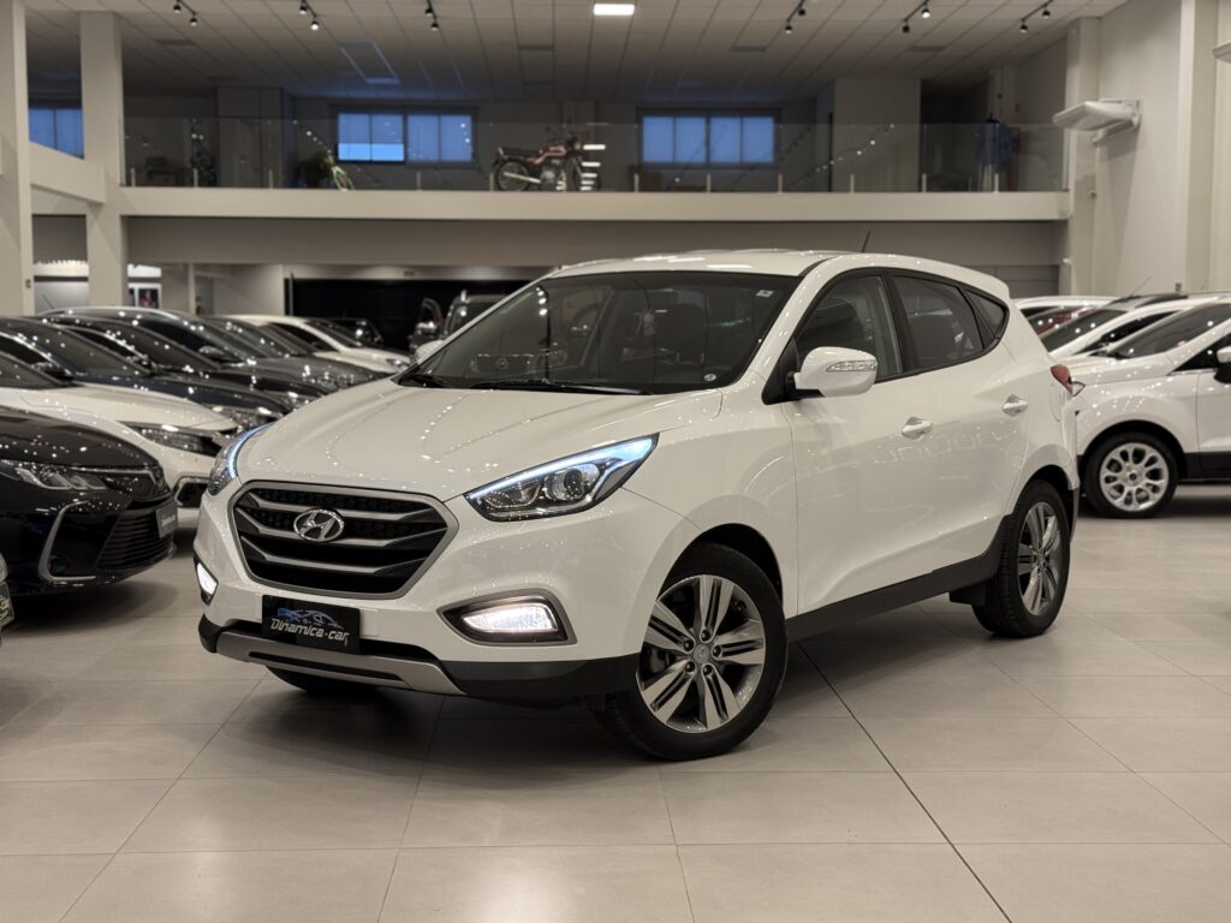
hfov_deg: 39.7
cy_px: 462
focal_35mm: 48
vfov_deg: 30.3
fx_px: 1707
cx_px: 616
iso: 125
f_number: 1.78
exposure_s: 1/60
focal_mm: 6.76
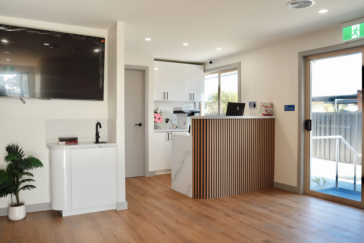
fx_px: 283
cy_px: 122
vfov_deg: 46.4
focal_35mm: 28
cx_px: 182
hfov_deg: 65.5
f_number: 4.5
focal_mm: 28
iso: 100
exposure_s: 1/60
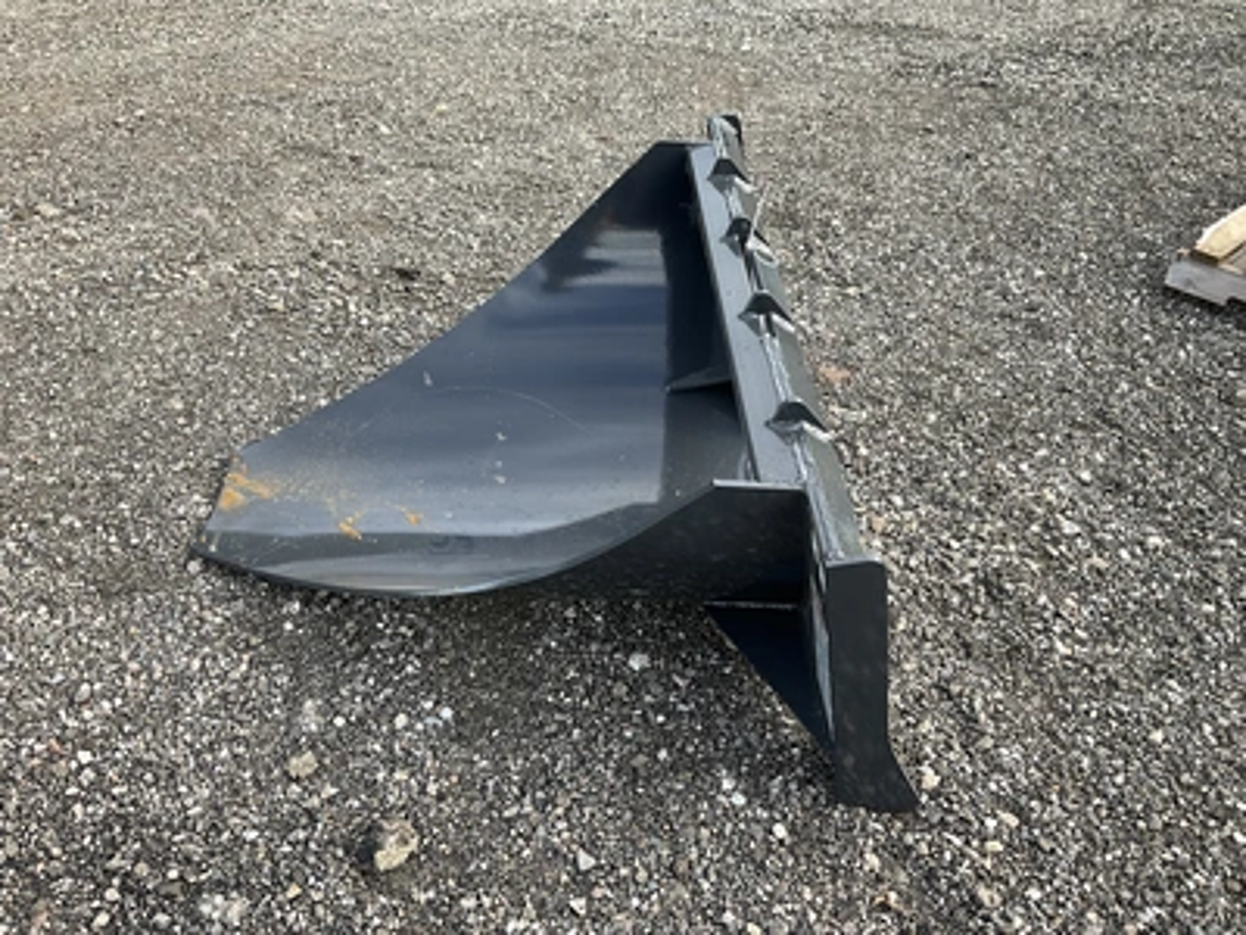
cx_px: 623
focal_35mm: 29
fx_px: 1044
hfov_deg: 61.7
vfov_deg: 48.2
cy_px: 468
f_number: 1.8
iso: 20
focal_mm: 3
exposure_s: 1/163
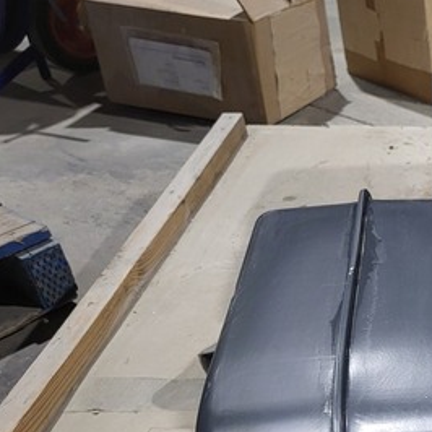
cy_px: 409
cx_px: 620
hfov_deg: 21.5
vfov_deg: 24.1
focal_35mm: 69
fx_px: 974
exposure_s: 1/120
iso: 250
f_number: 1.8
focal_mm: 5.4
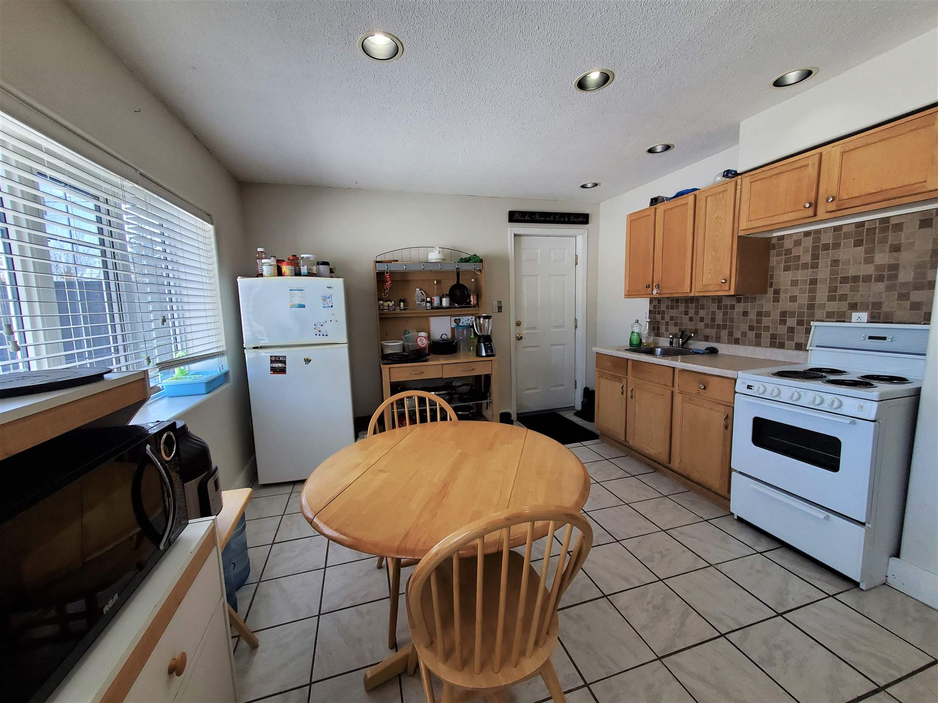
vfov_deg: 89.9
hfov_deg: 106.2
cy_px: 352
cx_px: 469
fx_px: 352
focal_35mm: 13
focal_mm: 1.8
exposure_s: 1/60
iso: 64
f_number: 2.2
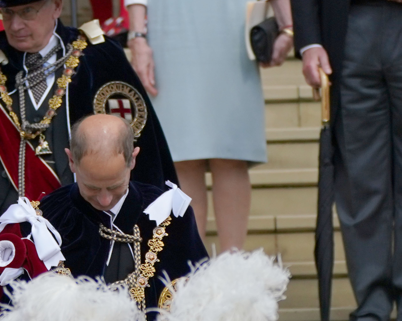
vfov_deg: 2.8
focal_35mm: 549
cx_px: -149
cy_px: 356
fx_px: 6531
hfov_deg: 3.5
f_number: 5.6
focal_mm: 189
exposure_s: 1/1600
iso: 400
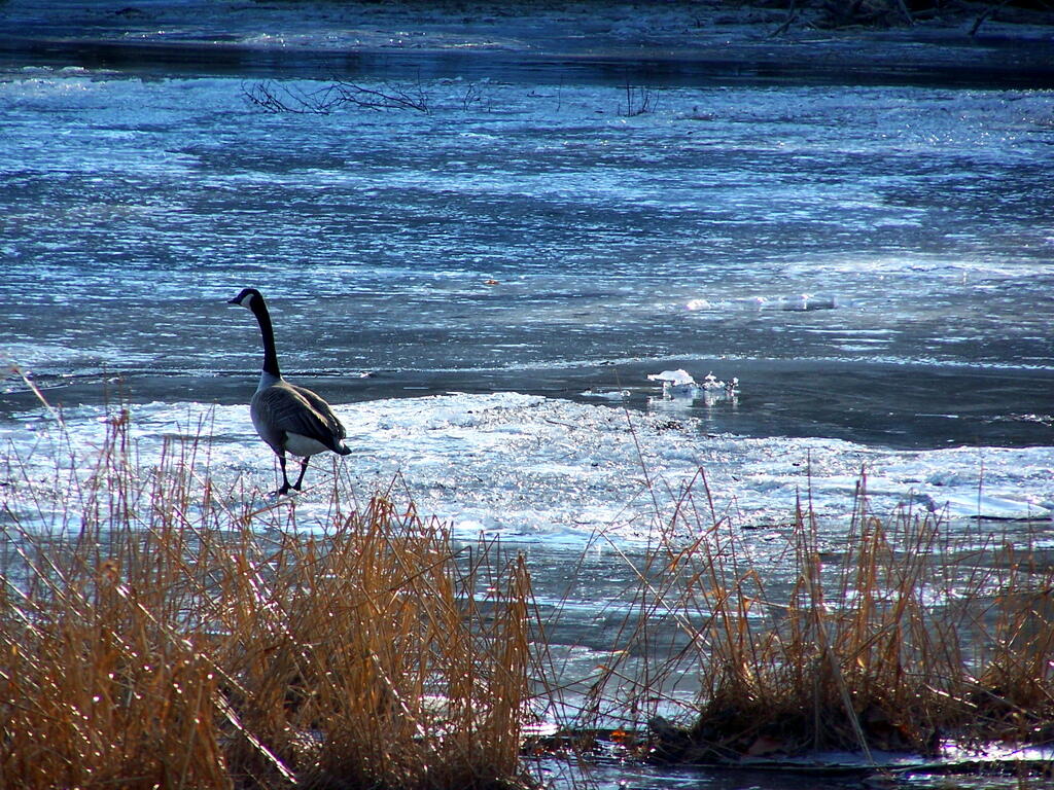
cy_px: 395
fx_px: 11570
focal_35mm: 380
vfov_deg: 3.9
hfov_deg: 5.2
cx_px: 527
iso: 100
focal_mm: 63
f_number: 3.7
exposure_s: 1/400
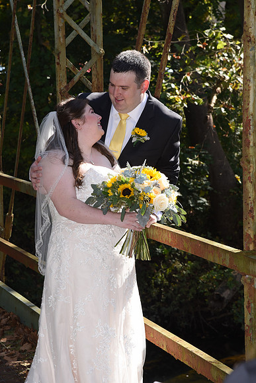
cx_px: 128
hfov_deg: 11.4
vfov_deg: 17.1
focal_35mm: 120
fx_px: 1279
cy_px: 192
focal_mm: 120
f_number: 11
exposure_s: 1/200
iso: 640
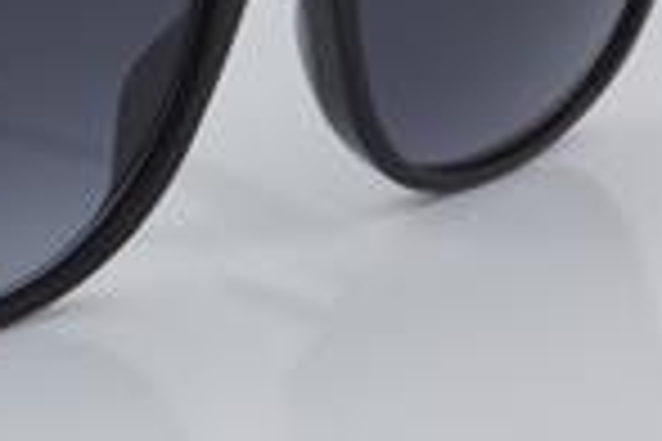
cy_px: 68
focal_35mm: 204
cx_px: -171
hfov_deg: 9.9
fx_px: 3751
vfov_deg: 6.7
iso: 100
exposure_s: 1/4
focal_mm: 50
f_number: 32
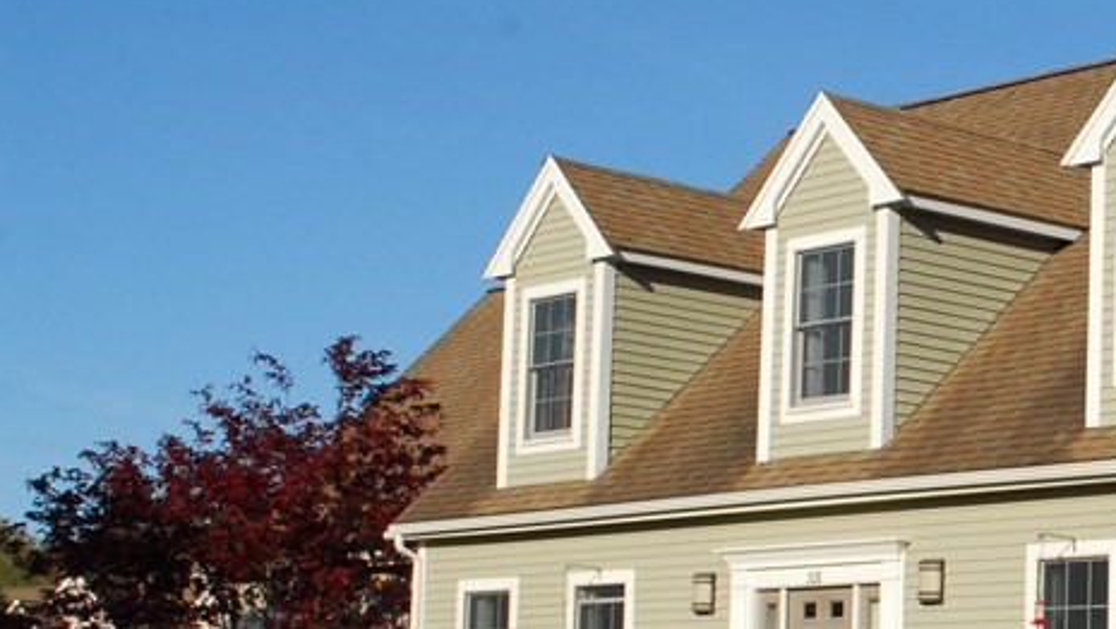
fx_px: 2664
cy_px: 501
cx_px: 1207
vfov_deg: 13.4
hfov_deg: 22.4
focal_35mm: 90
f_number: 11
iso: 400
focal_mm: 26
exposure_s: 1/500
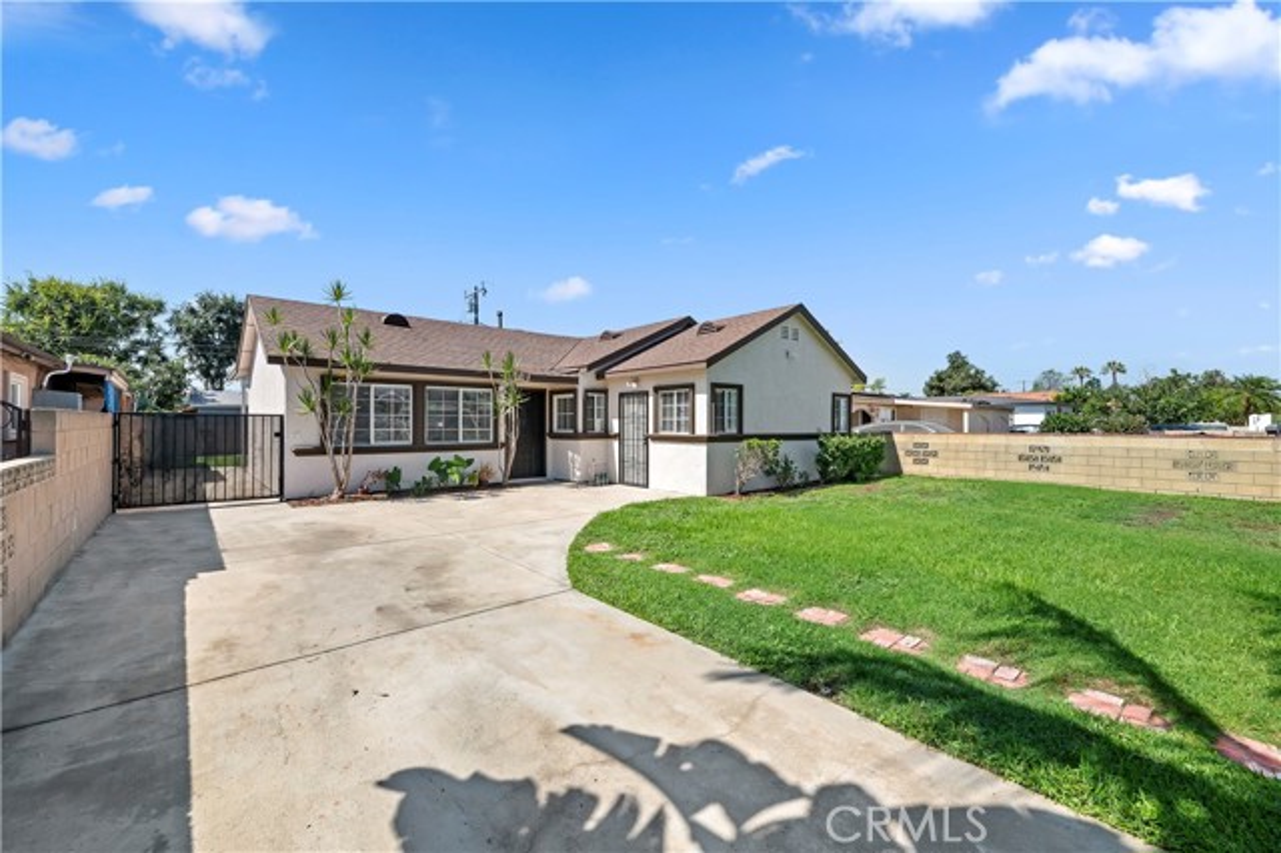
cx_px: 640
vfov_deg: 81.1
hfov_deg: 104.3
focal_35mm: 14
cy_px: 426
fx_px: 498
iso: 500
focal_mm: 14
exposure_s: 1/400
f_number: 16
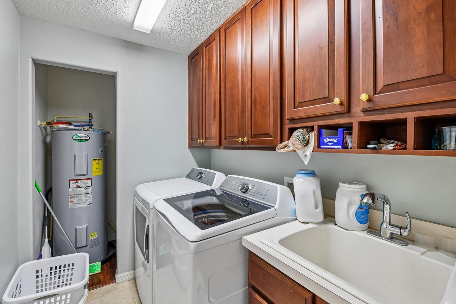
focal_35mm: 16
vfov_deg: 73.7
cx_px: 226
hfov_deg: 96.7
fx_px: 203
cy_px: 149
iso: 400
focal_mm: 15
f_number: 8
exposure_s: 1/8
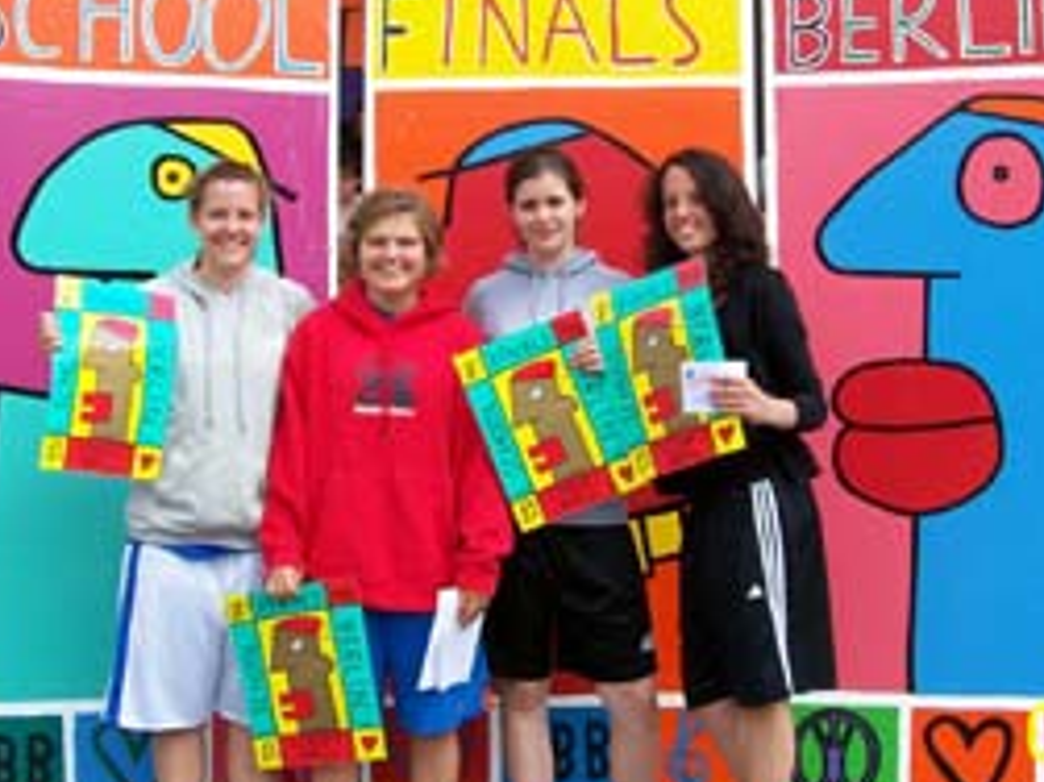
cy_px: 216
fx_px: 1839
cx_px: 566
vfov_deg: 23.8
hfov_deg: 31.7
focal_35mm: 61
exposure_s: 1/234
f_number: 5.1
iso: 80
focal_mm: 5.6
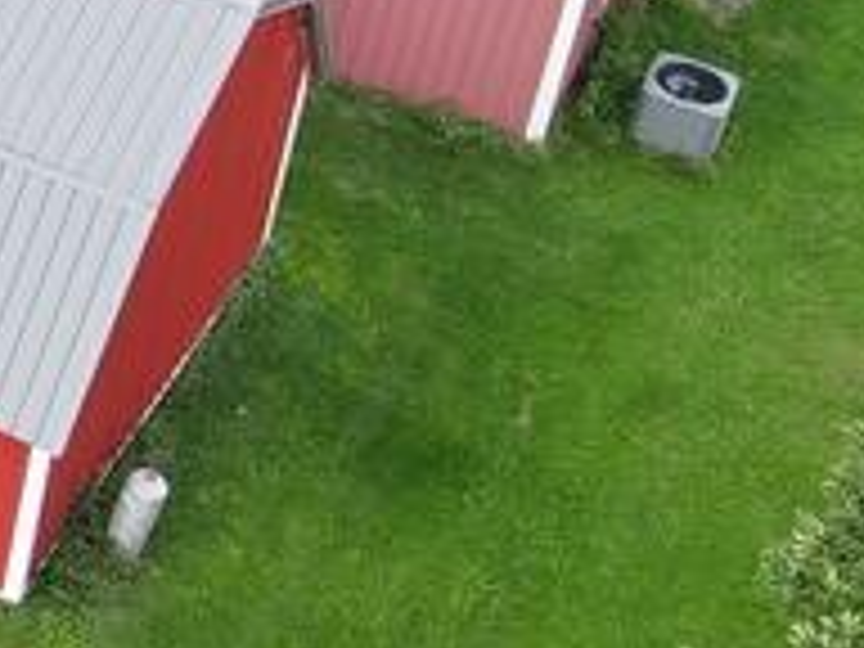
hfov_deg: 13.4
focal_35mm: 125
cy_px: -248
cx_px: -886
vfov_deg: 11.5
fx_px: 3120
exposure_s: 1/100
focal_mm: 4.5
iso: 100
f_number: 2.8
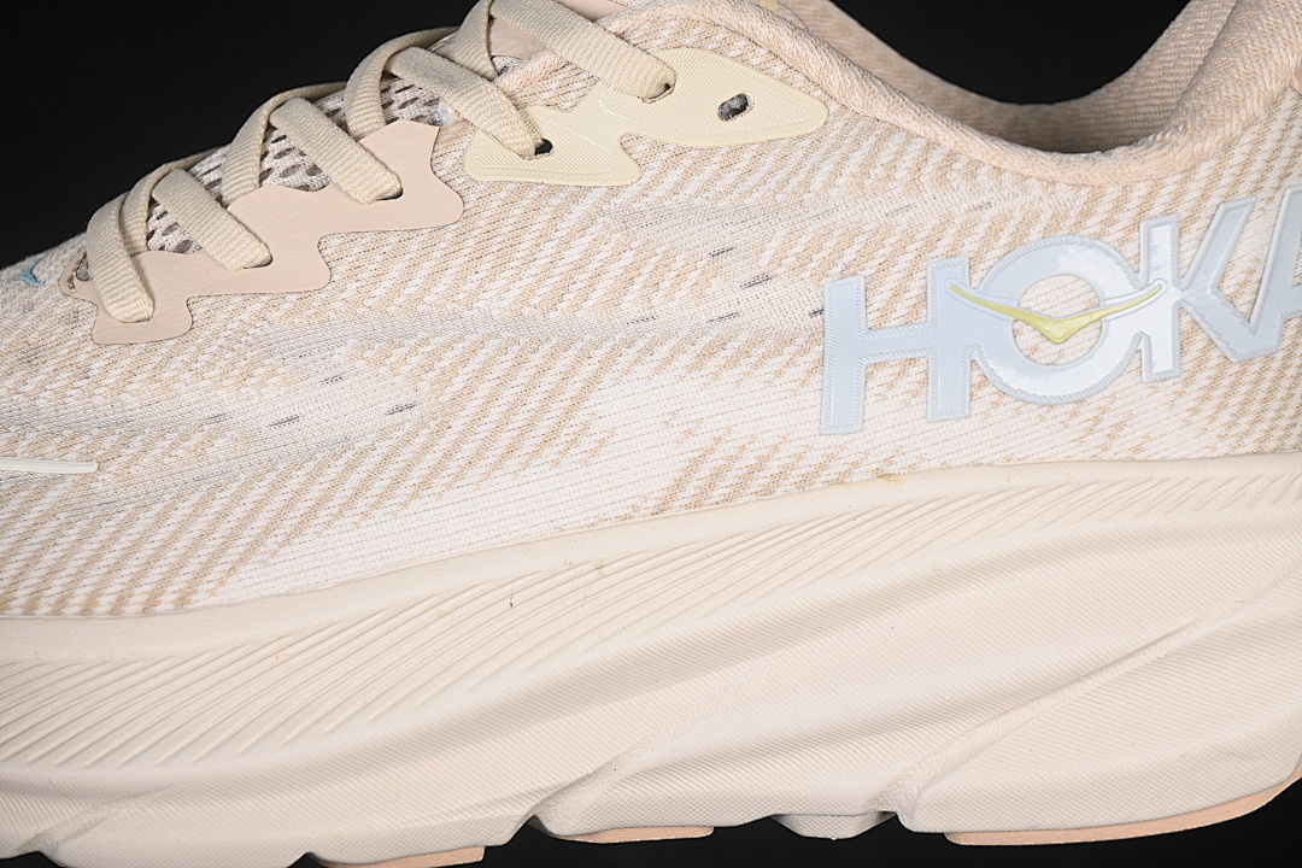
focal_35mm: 75
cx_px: 651
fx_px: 2712
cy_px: 434
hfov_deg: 27.0
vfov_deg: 18.2
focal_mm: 50
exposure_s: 1/80
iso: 160
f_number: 7.1
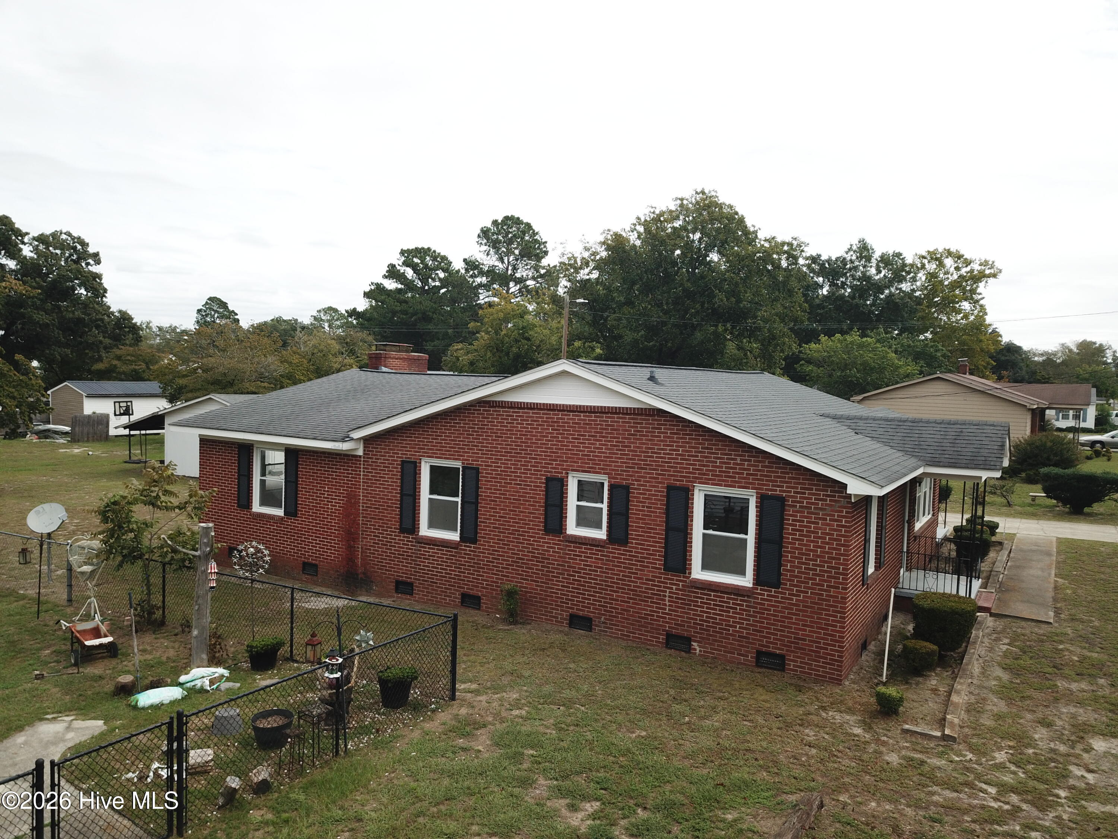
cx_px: 559
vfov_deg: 53.1
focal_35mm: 26
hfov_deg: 67.3
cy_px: 420
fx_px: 840
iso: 100
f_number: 2.2
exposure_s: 1/966
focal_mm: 4.73
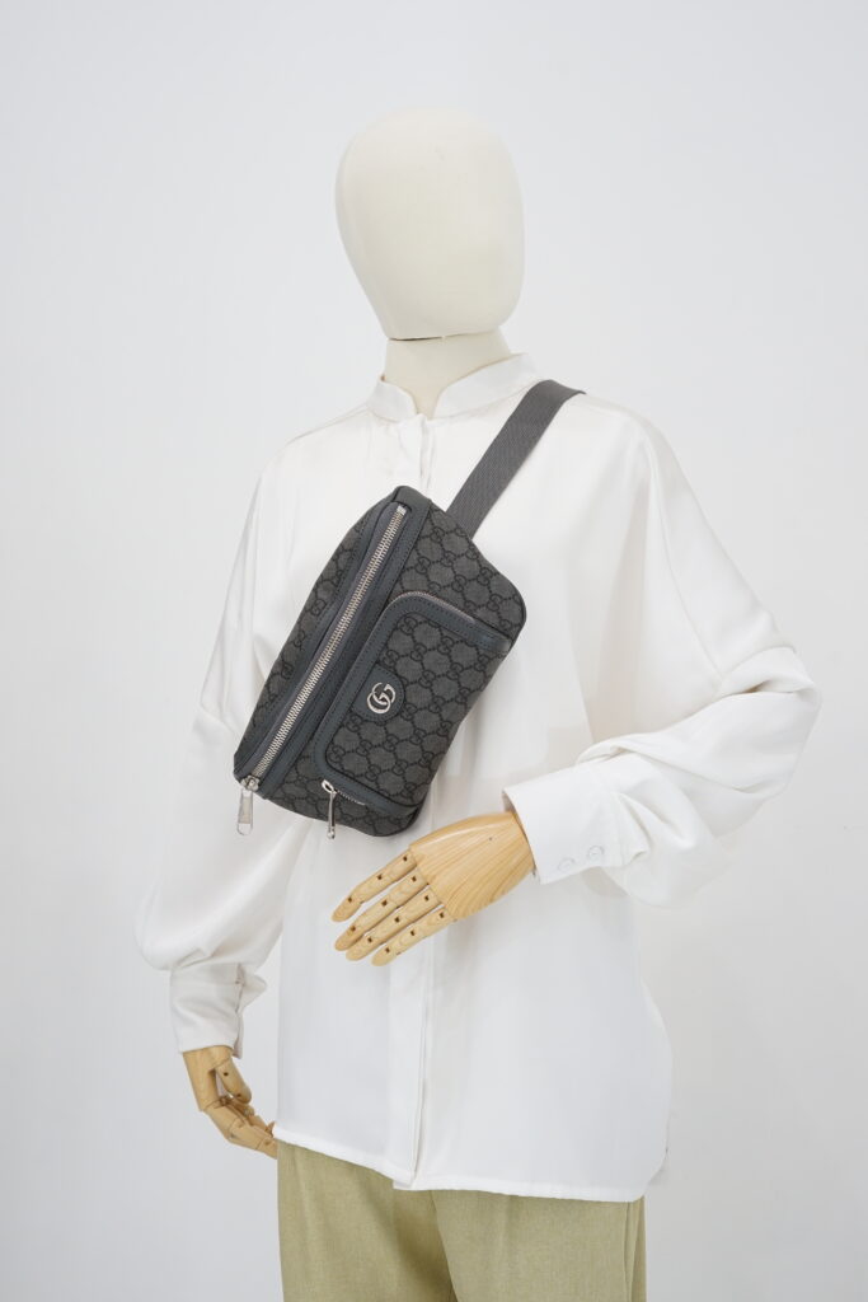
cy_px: 651
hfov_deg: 27.0
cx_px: 434
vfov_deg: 39.6
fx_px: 1808
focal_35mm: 50
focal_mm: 50
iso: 640
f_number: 6.3
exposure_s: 1/10
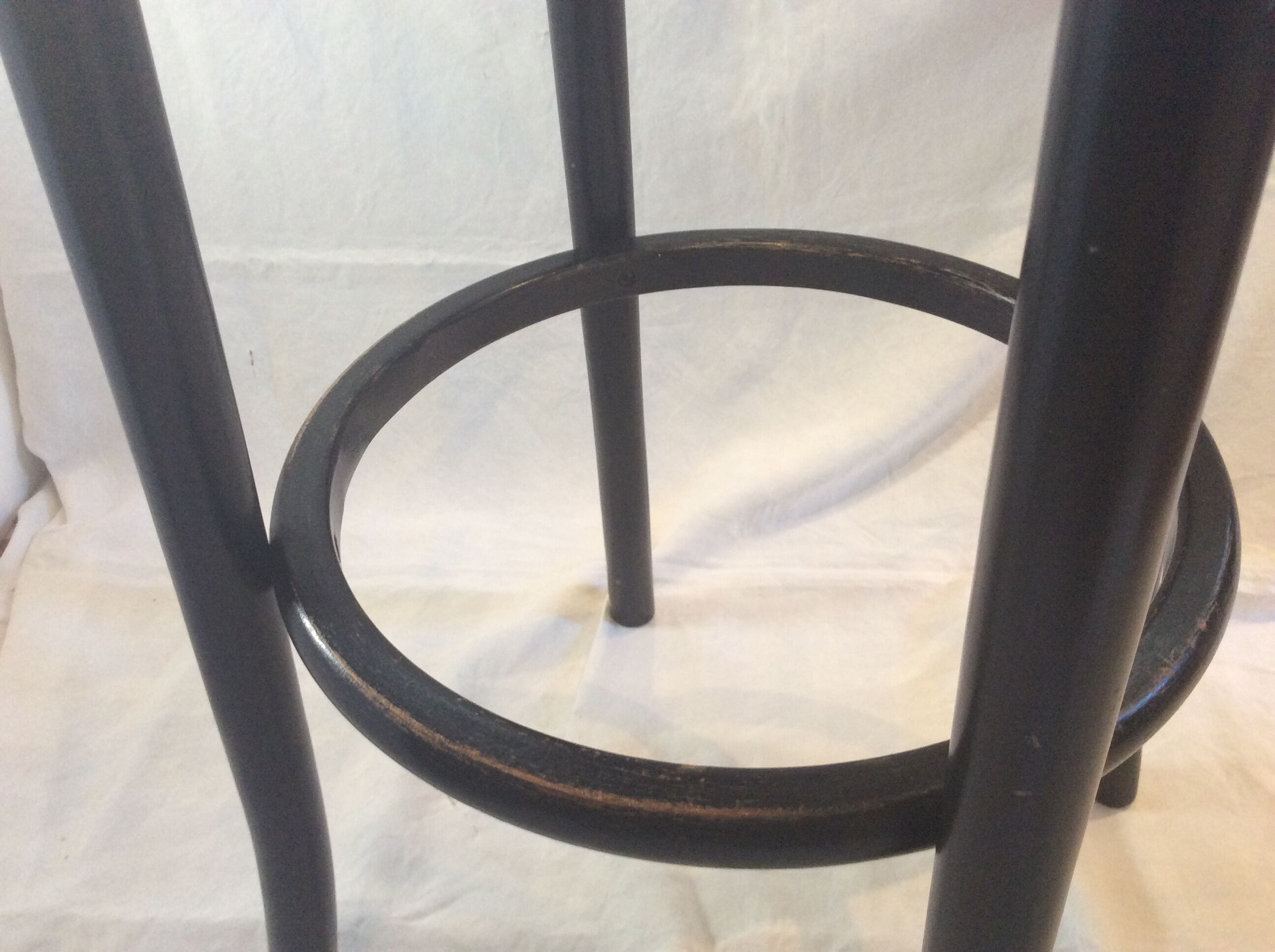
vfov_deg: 44.1
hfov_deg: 56.9
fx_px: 1177
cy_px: 476
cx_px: 638
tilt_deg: -37.3
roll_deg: +5.3
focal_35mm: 32
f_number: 2.4
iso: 125
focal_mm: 3.3
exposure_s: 1/25
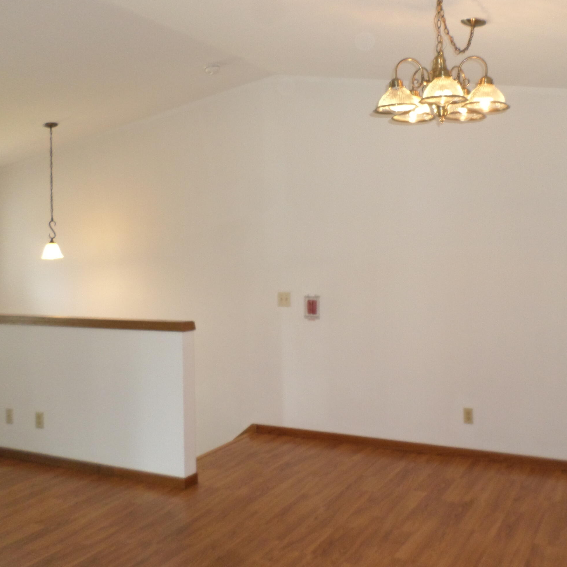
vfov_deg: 48.3
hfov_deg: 48.2
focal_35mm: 34
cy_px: 247
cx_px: 332
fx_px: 630
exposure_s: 1/30
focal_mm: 4.5
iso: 160
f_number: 2.5
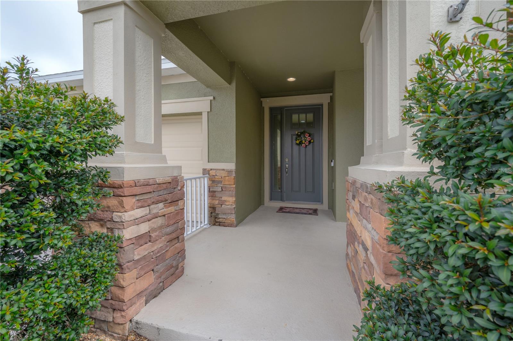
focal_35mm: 14
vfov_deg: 79.1
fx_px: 206
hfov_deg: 102.4
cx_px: 256
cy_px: 170
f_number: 9
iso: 320
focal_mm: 14.5
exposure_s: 1/160
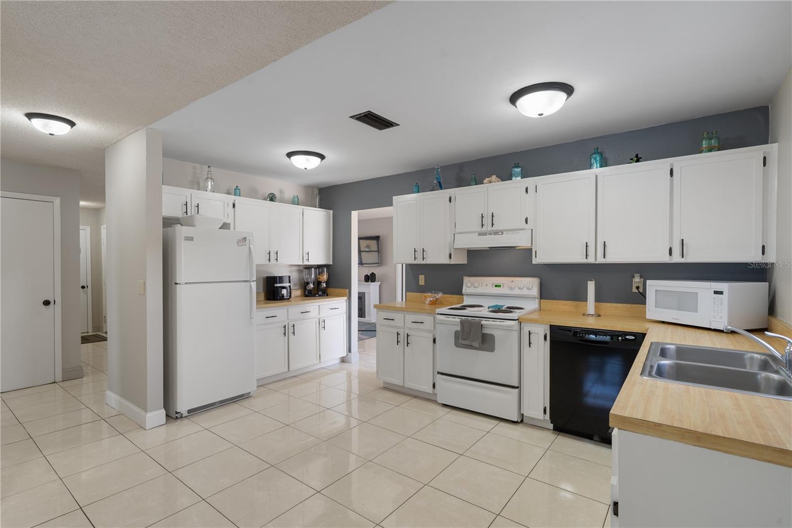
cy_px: 264
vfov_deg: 73.7
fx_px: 352
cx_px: 396
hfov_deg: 96.7
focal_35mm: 16
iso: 320
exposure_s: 1/3
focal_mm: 16
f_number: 9
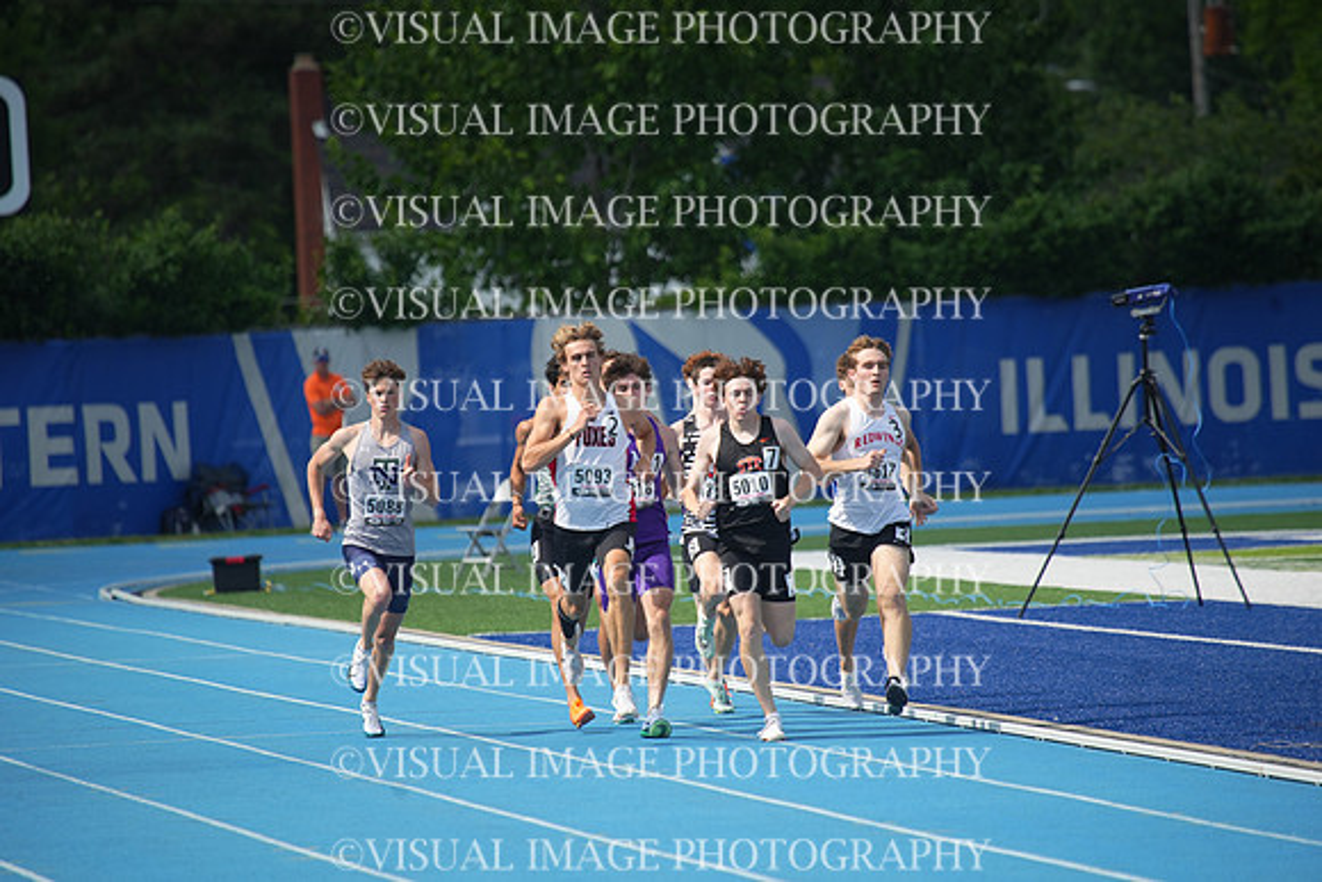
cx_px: 661
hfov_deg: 5.2
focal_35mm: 400
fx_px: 14692
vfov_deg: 3.4
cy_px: 441
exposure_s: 1/2000
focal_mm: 400
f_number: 5.6
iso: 400
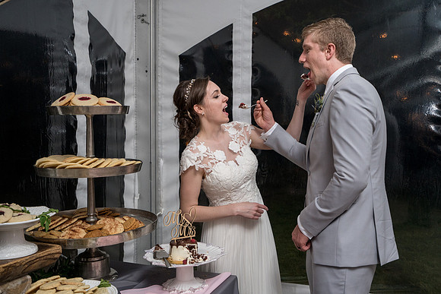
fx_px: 457
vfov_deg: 35.6
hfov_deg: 51.5
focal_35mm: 37
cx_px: 219
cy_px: 138
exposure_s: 1/200
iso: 2000
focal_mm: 34
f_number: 5
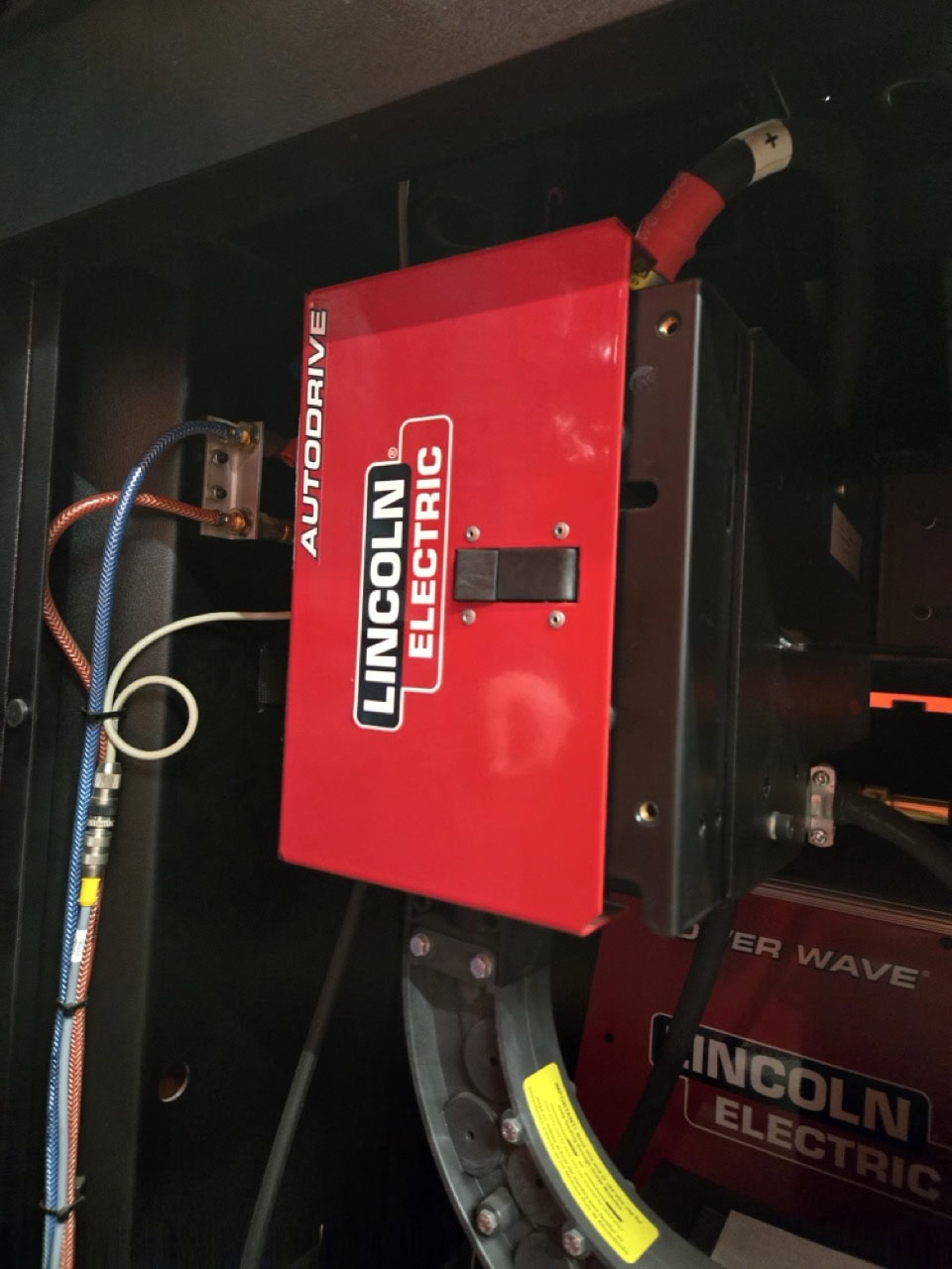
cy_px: 634
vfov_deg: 73.9
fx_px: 843
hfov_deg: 58.9
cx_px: 476
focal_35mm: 23
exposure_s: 1/60
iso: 1600
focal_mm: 5.4
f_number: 1.8
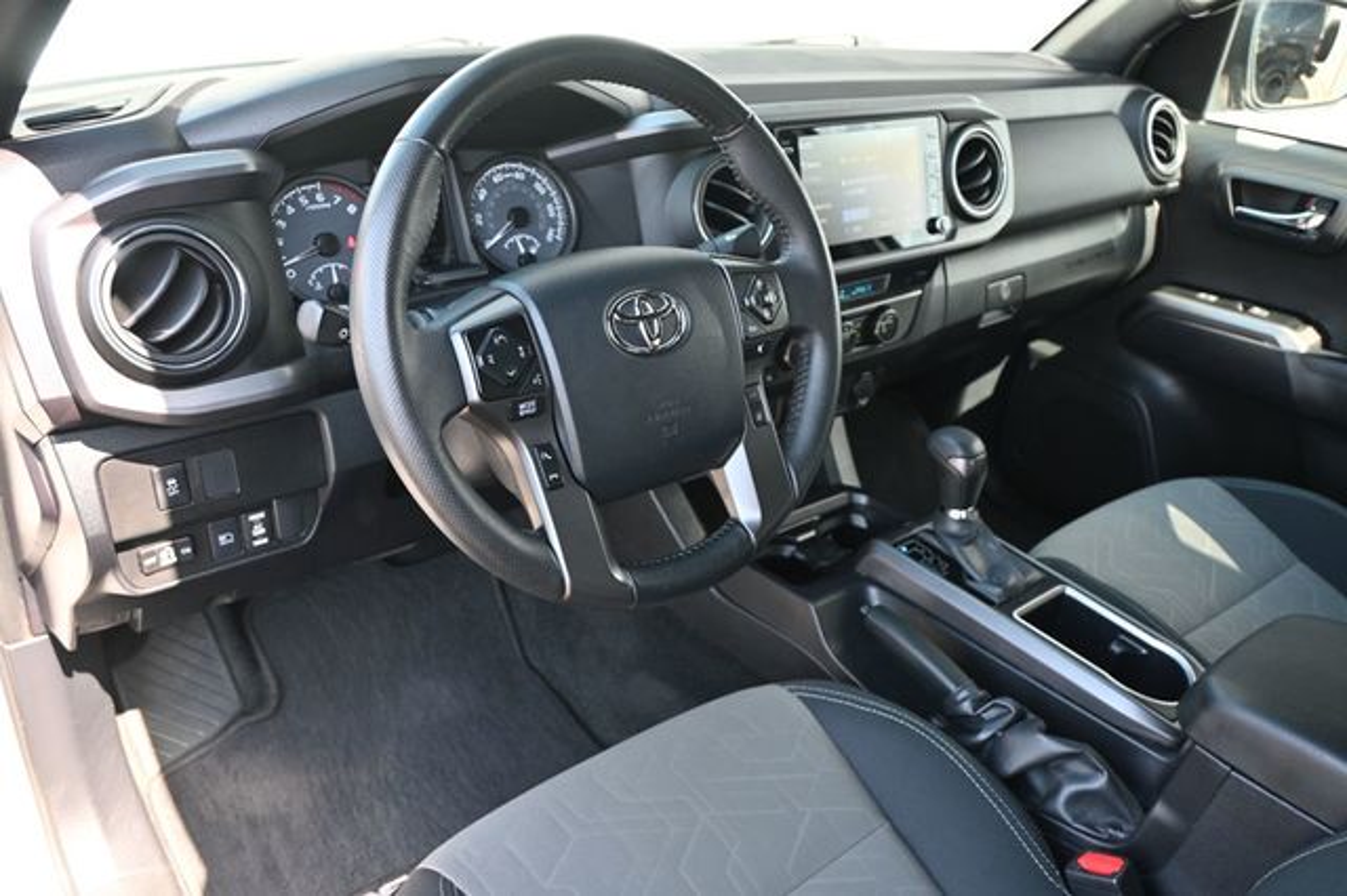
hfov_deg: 63.2
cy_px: 448
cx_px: 674
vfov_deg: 44.6
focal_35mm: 29
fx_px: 1094
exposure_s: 1/125
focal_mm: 19.5
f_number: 3.8
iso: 560
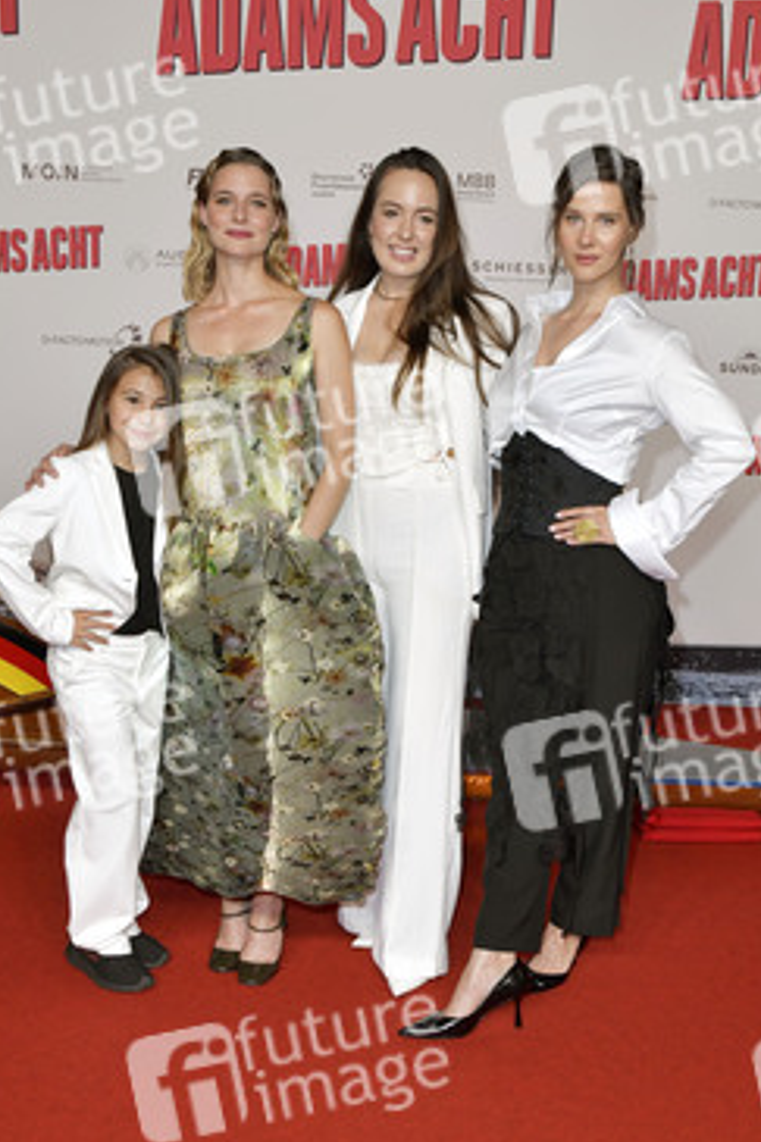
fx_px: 1079
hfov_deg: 38.8
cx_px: 379
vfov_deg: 55.8
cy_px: 601
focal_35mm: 34
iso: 1600
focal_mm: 31
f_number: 7.1
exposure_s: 1/160
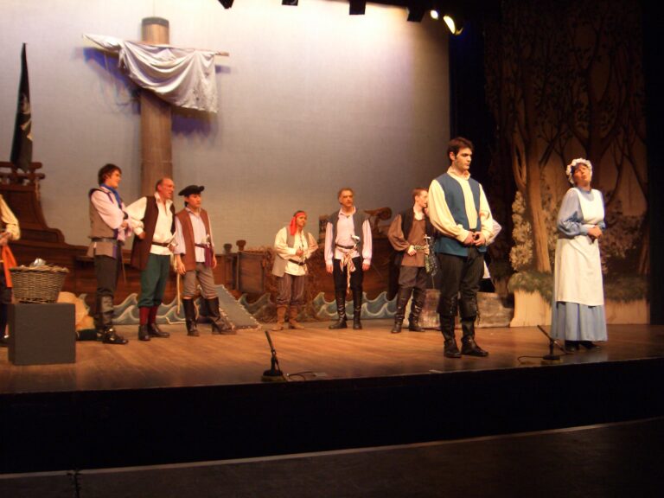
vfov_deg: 36.8
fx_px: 748
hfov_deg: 47.9
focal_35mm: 39
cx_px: 332
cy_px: 249
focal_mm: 8
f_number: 2.8
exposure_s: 1/50
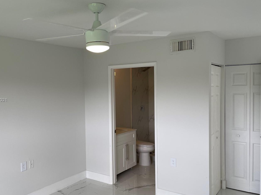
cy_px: 100
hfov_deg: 55.0
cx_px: 107
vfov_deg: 42.9
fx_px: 249
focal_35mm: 33
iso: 32
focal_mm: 4.2
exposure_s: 1/172
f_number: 1.6
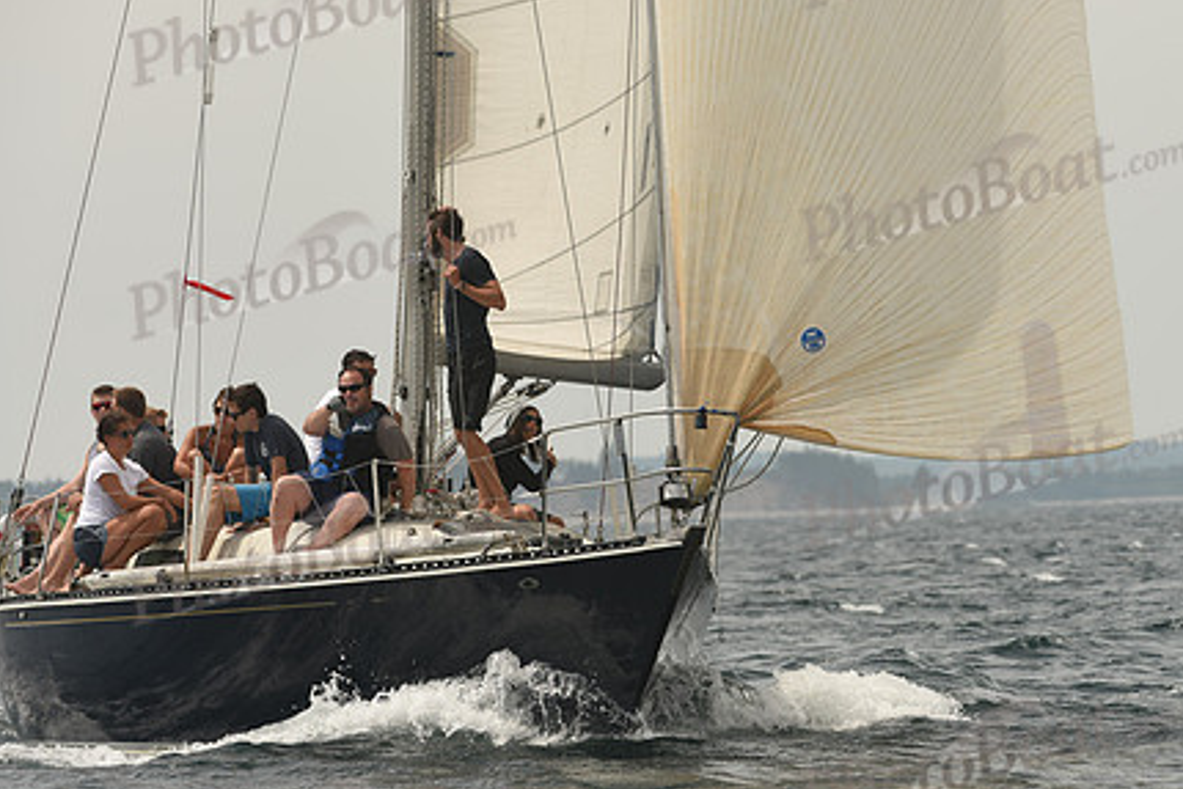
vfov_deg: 3.9
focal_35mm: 351
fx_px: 11537
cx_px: 660
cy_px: 373
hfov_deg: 5.9
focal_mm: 260
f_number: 6.3
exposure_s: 1/1000
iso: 250
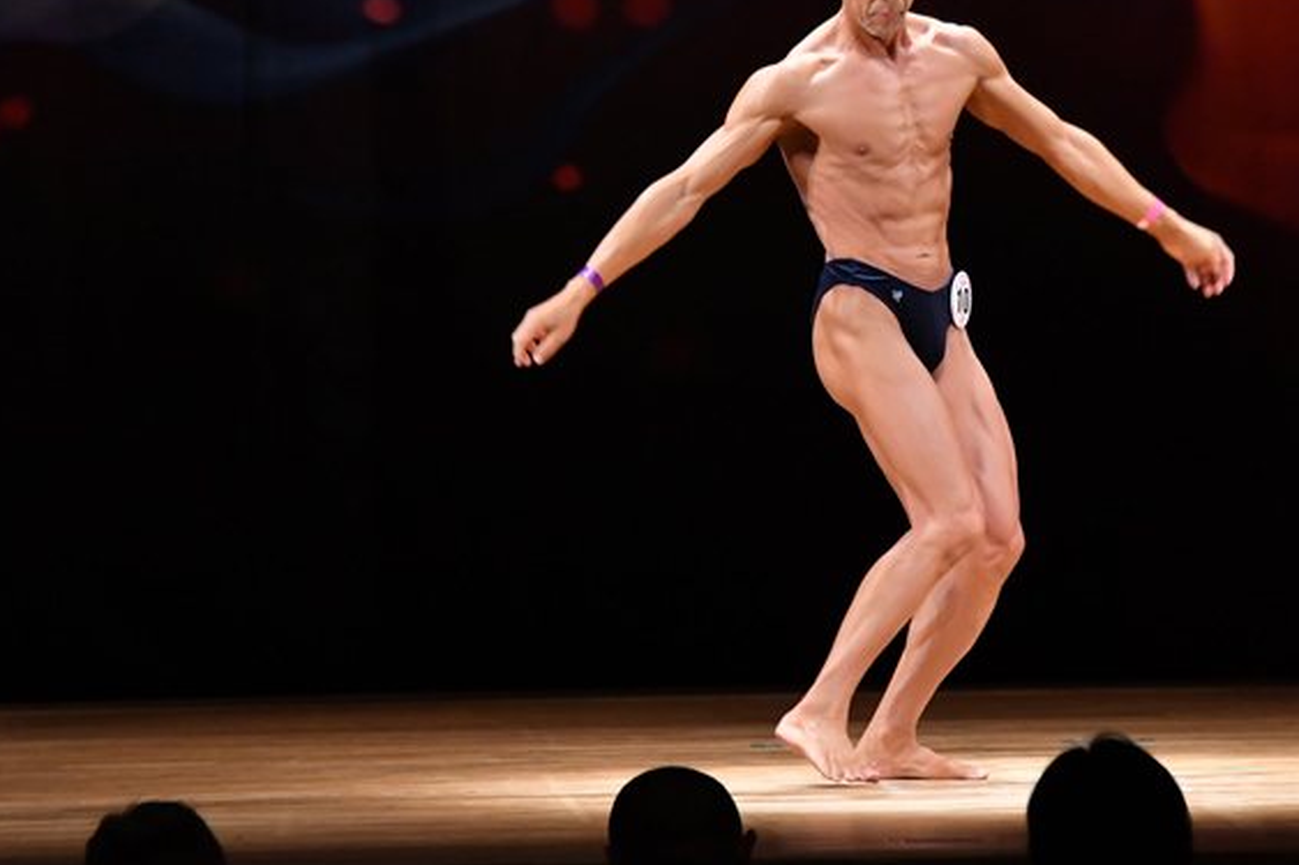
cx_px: 832
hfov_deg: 6.6
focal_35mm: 310
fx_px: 11182
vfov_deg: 4.4
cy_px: 281
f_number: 5.6
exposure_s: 1/400
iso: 4000
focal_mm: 150
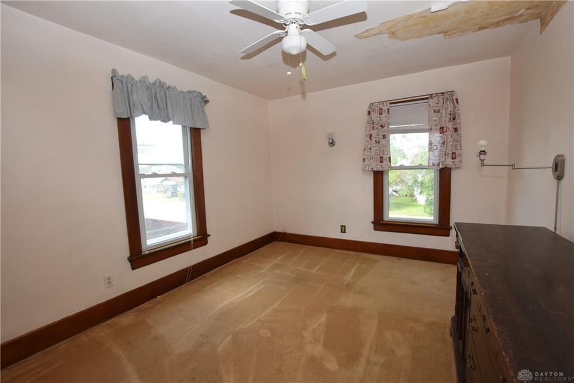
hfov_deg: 100.4
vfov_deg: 77.3
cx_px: 287
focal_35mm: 15
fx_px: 239
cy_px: 192
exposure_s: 1/125
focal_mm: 10
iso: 800
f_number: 5.6
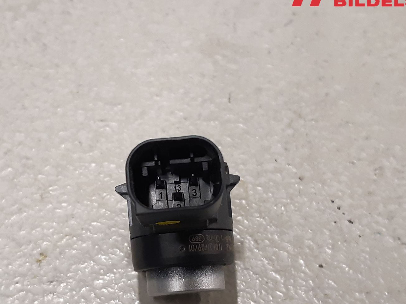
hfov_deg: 45.5
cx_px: 164
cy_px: 193
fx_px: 481
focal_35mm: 41
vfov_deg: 34.9
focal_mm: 3.93
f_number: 1.7
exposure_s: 1/50
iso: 160
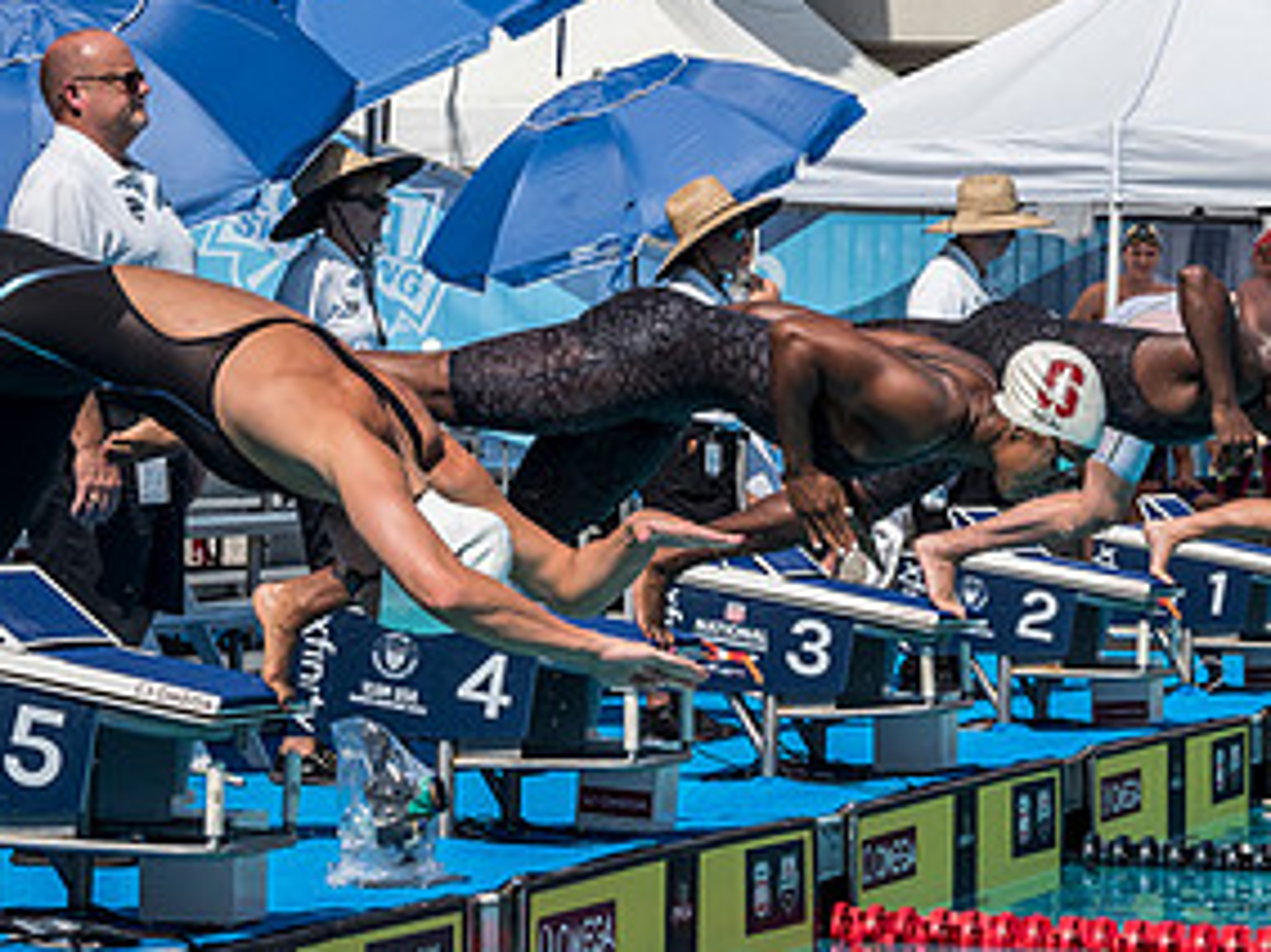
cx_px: 858
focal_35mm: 168
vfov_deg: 8.8
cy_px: 483
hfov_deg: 11.8
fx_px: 6166
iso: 400
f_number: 7.1
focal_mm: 41
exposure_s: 1/1600
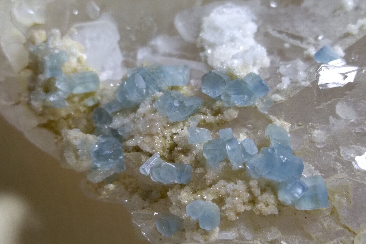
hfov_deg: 65.5
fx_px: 285
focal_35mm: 28
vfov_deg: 46.4
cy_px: 131
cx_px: 187
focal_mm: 3.54
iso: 122
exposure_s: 1/60
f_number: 2
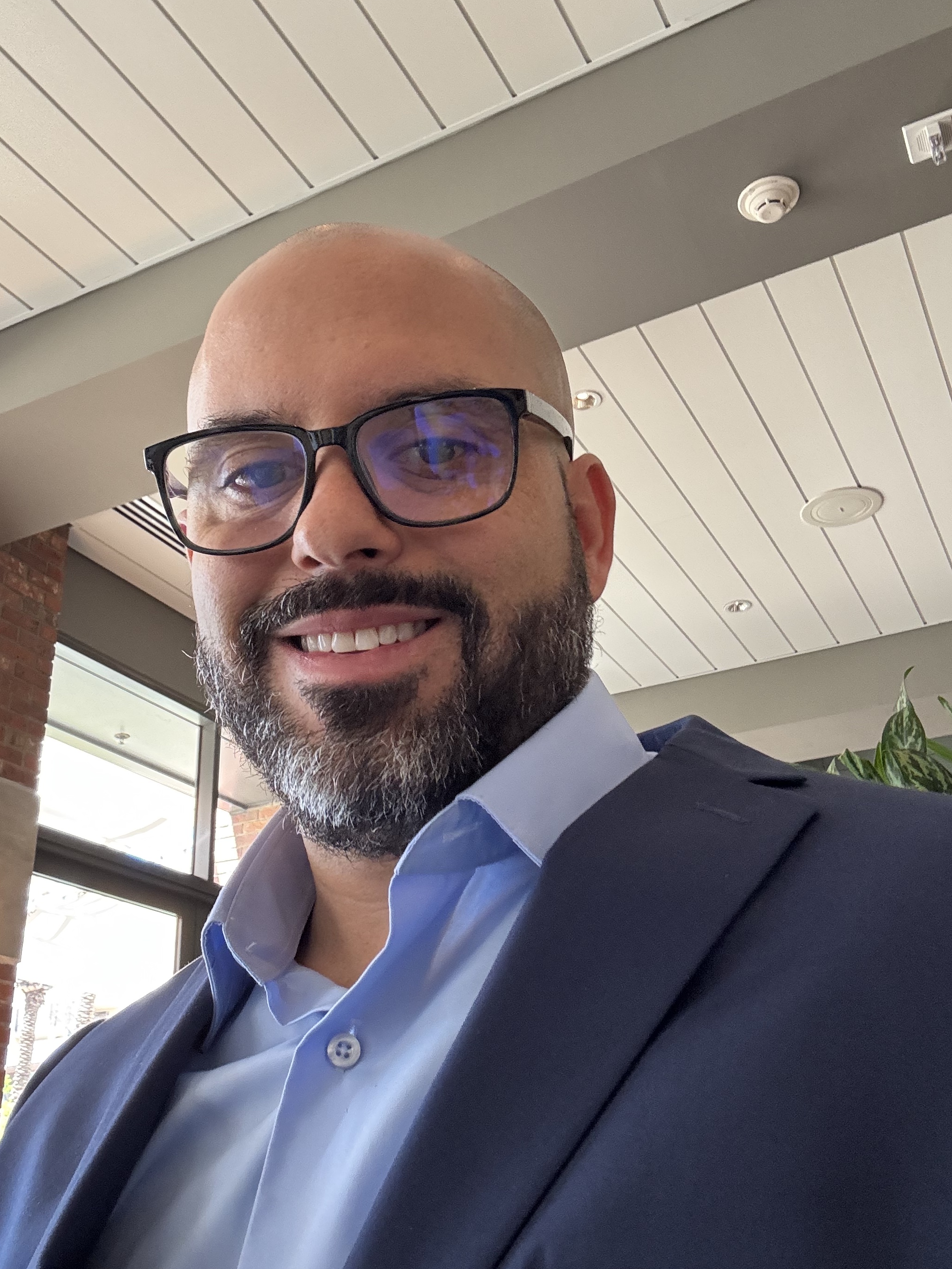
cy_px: 600
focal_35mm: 34
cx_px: 414
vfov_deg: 53.9
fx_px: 1247
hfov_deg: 41.7
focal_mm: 2.69
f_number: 1.9
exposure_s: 1/60
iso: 160
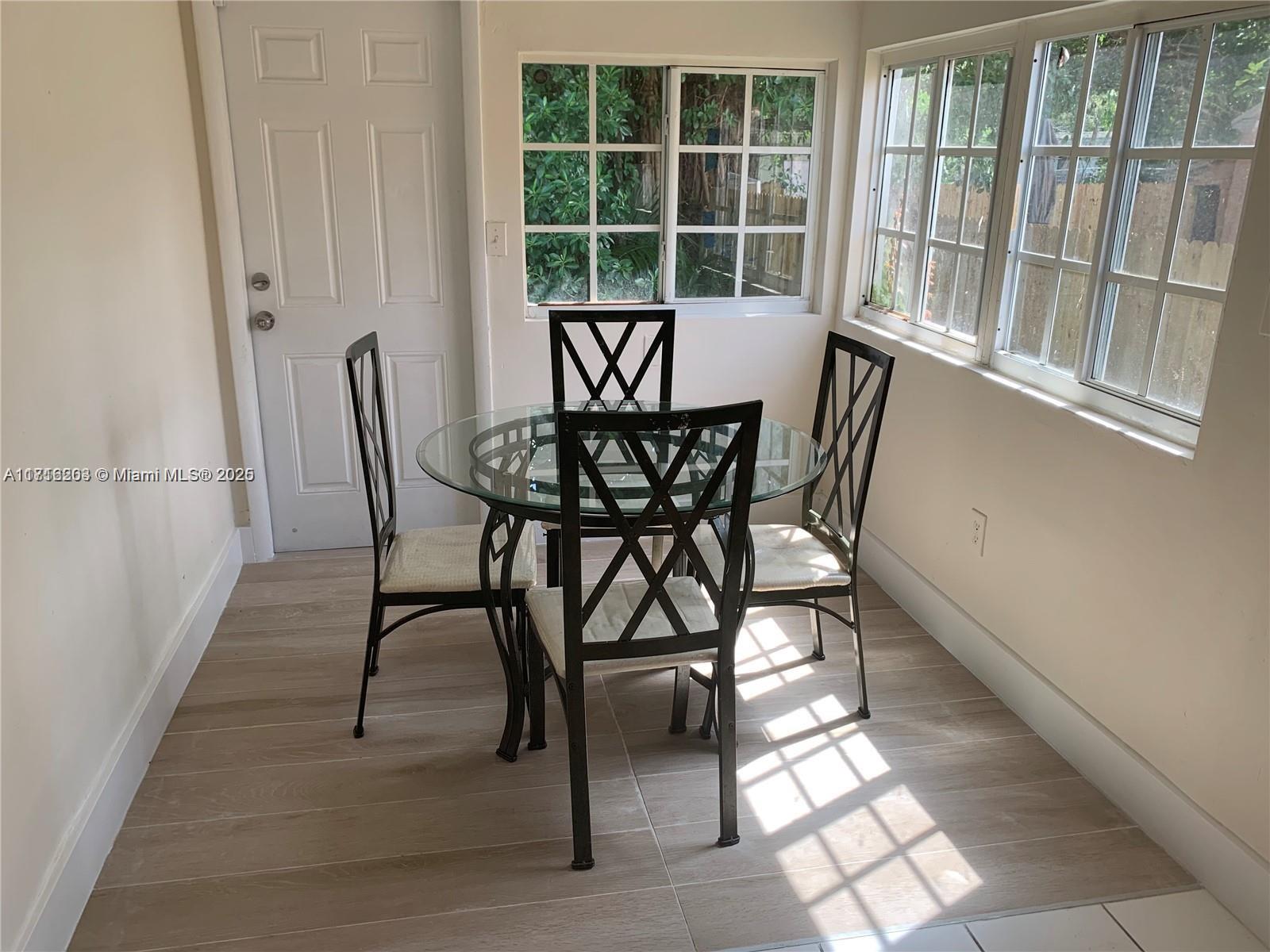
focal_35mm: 26
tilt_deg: -17.9
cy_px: 476
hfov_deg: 67.3
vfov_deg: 53.1
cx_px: 635
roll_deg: -0.1
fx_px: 954
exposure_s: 1/122
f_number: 1.8
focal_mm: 4.25
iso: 40
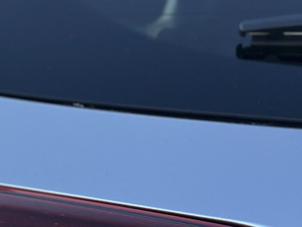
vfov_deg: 9.0
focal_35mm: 162
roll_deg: +0.0
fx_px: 1413
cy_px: 326
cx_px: -155
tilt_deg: -7.9
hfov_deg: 11.7
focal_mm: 6.86
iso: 80
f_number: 1.78
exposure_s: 1/651
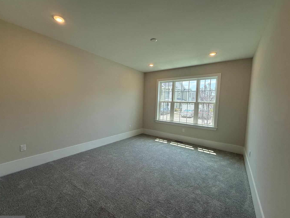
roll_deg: -1.8
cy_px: 111
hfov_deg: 98.2
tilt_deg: -3.7
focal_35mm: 15
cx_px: 143
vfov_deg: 81.7
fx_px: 126
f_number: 2.2
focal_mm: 2.22
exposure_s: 1/241
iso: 64
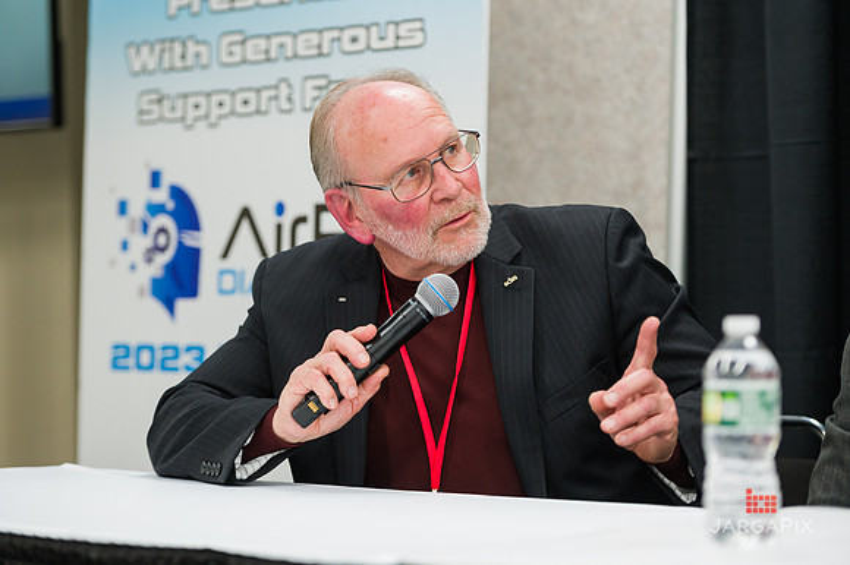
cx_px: 425
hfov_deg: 17.7
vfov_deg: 11.8
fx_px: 2737
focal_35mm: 116
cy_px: 282
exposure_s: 1/320
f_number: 3.2
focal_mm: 116
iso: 1600
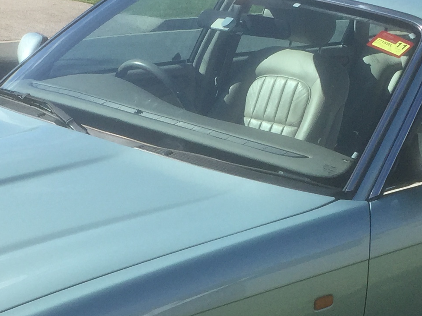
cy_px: 292
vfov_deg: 15.1
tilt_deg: -18.0
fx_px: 1183
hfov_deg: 20.2
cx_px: 176
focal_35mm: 97
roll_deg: -1.7
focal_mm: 4.15
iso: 32
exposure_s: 1/1799
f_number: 2.2
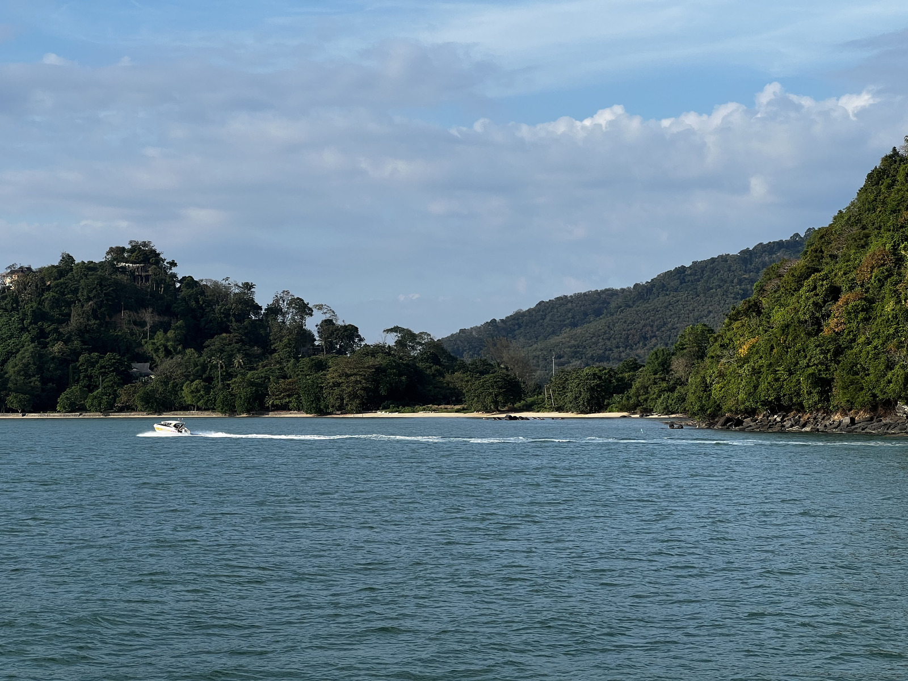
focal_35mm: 77
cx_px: 454
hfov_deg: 25.3
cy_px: 340
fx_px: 2020
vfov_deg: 19.1
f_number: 2.8
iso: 32
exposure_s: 1/595
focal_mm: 9
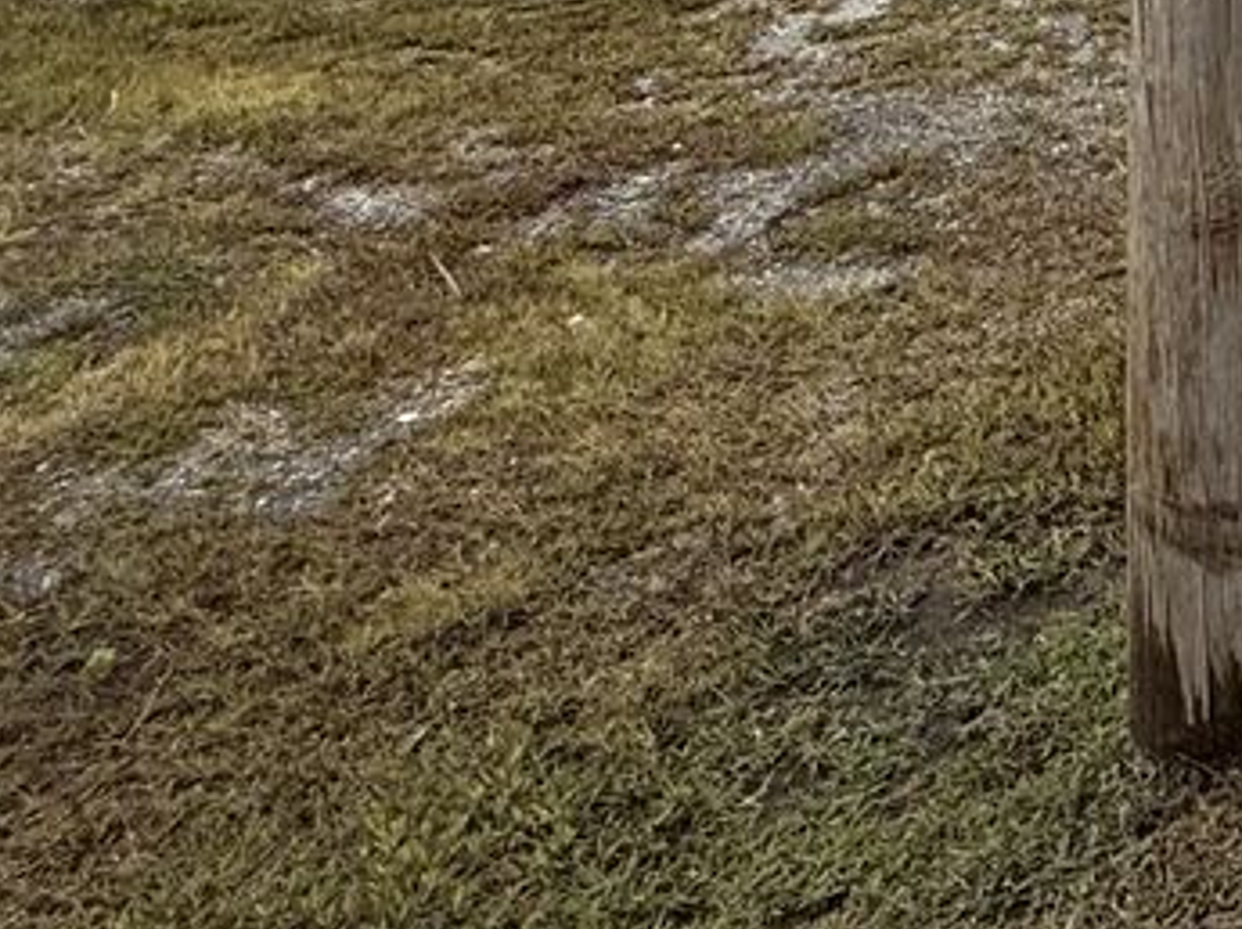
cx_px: 2246
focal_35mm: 65
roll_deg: +0.2
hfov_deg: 20.6
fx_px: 2330
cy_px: -745
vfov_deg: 18.0
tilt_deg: -2.0
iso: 50
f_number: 2.2
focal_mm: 2.22
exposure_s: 1/876
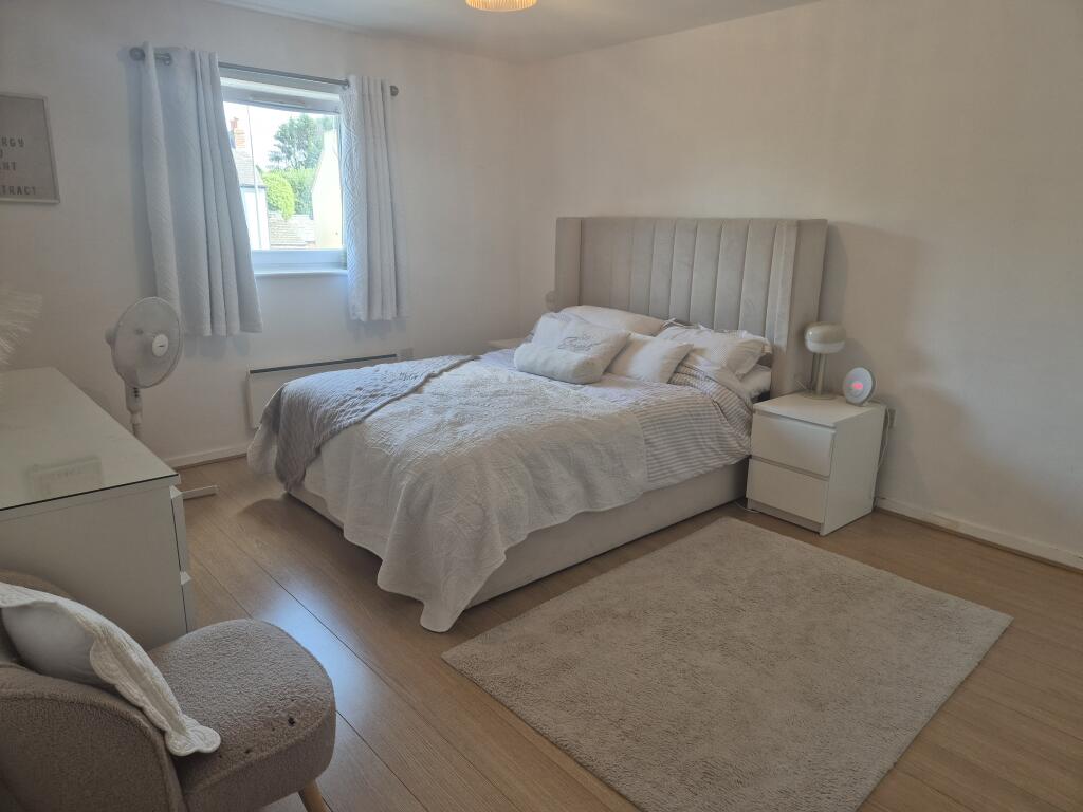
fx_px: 720
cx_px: 542
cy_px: 406
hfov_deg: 73.9
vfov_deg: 58.9
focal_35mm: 23
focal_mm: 5.4
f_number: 1.8
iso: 160
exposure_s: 1/180
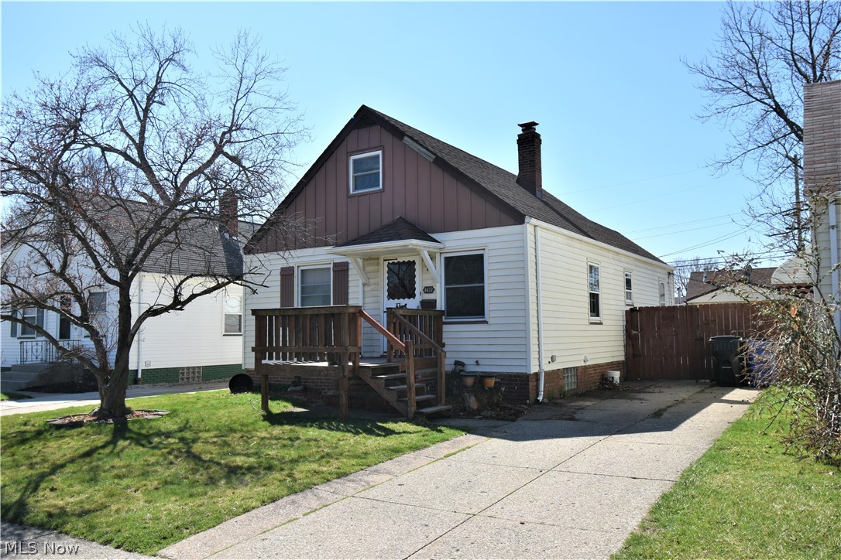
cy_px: 280
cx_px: 420
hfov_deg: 64.6
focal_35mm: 28
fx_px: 666
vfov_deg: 45.7
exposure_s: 1/250
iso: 100
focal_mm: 19
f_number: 8
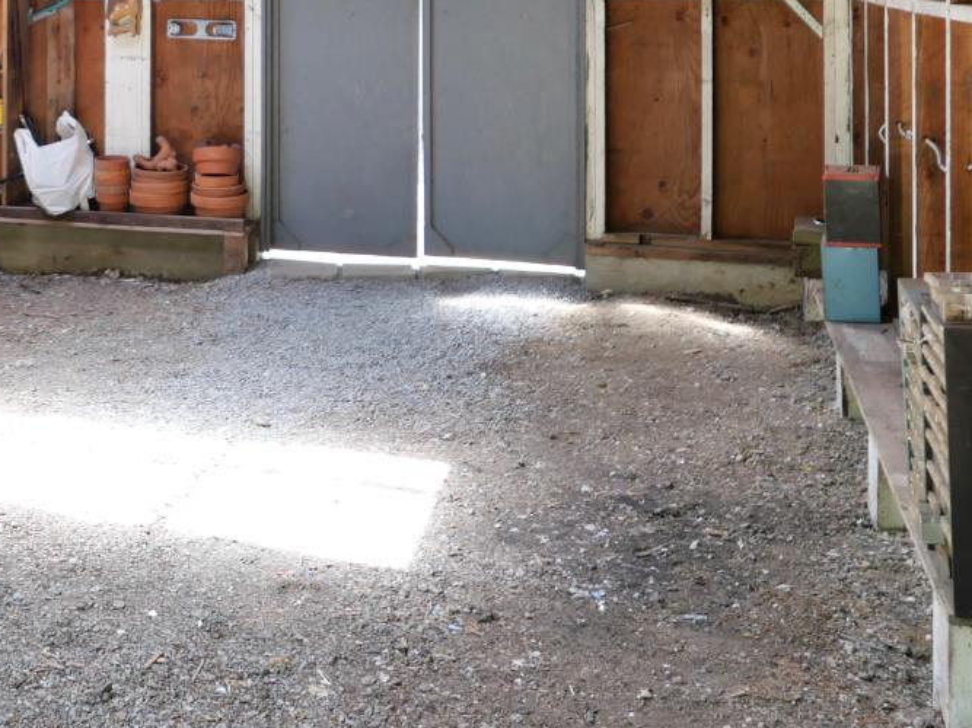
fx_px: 1516
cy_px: -33
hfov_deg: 33.2
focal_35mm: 54
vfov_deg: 25.4
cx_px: 48
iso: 200
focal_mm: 10.9
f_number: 1.7
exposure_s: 1/100
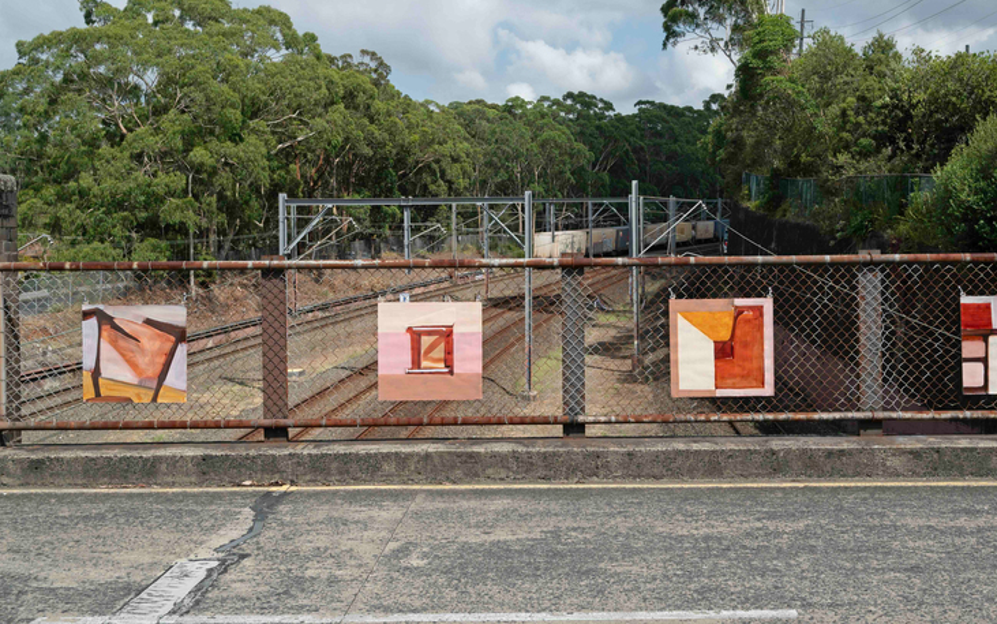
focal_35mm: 45
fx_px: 1223
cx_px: 577
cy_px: 268
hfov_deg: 44.2
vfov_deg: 28.6
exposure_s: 1/500
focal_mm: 38
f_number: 10
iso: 200
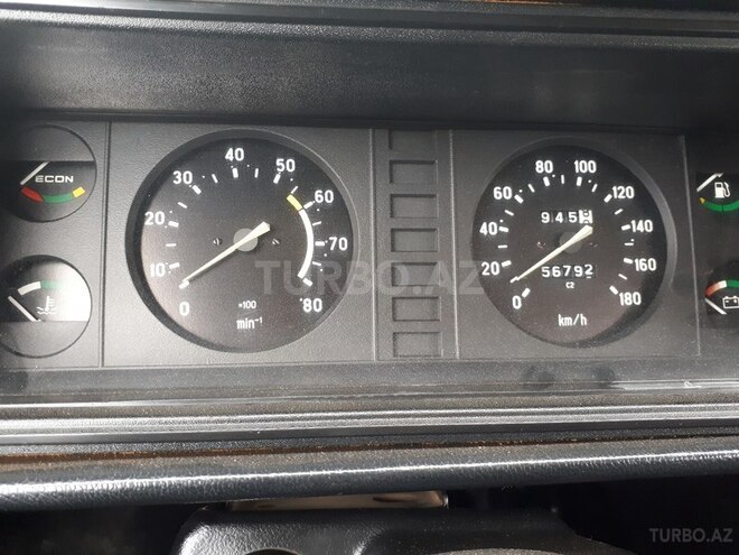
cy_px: 278
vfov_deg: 51.4
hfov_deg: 65.3
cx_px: 370
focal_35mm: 27
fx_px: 576
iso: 250
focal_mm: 3.6
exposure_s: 1/17
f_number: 1.9
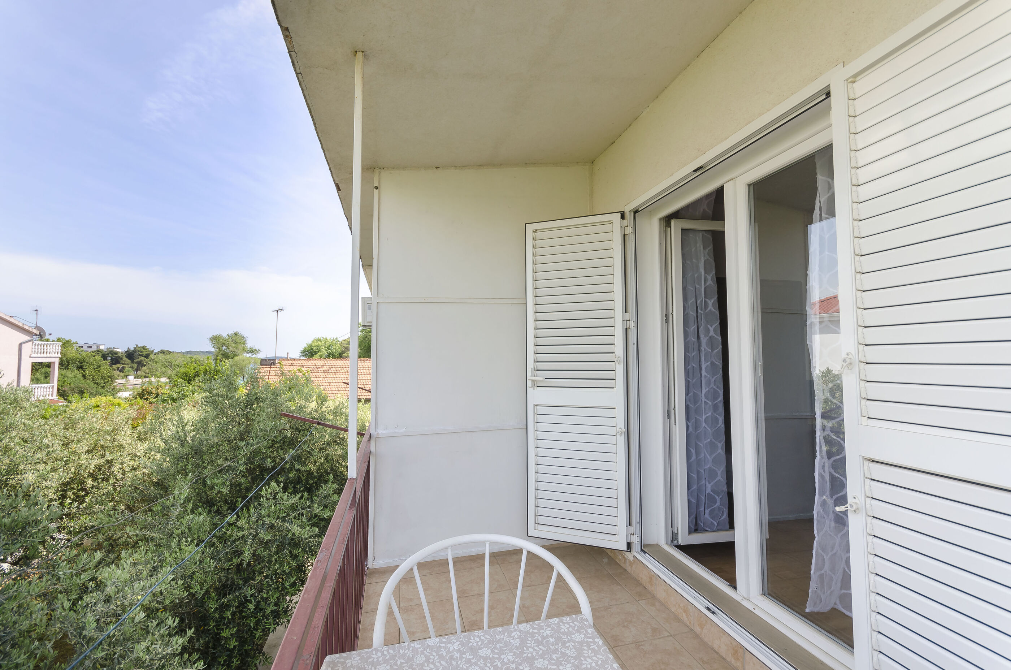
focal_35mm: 15
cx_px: 506
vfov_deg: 77.1
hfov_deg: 100.5
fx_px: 420
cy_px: 335
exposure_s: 1/200
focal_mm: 10
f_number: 8
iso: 100
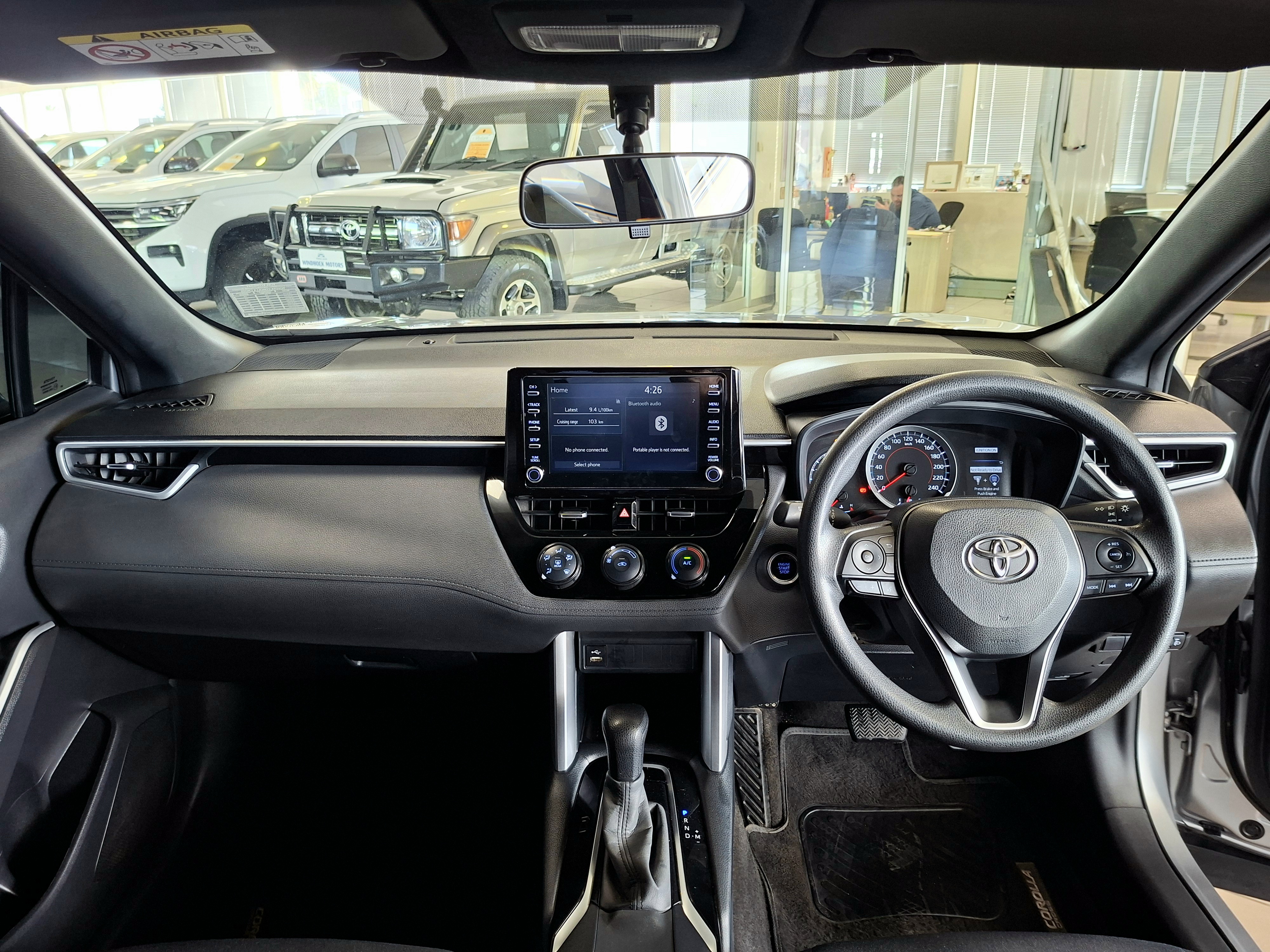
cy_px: 476
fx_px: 844
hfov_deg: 73.9
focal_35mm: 23
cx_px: 635
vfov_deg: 58.9
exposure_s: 1/50
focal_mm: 5.54
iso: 250
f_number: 1.8
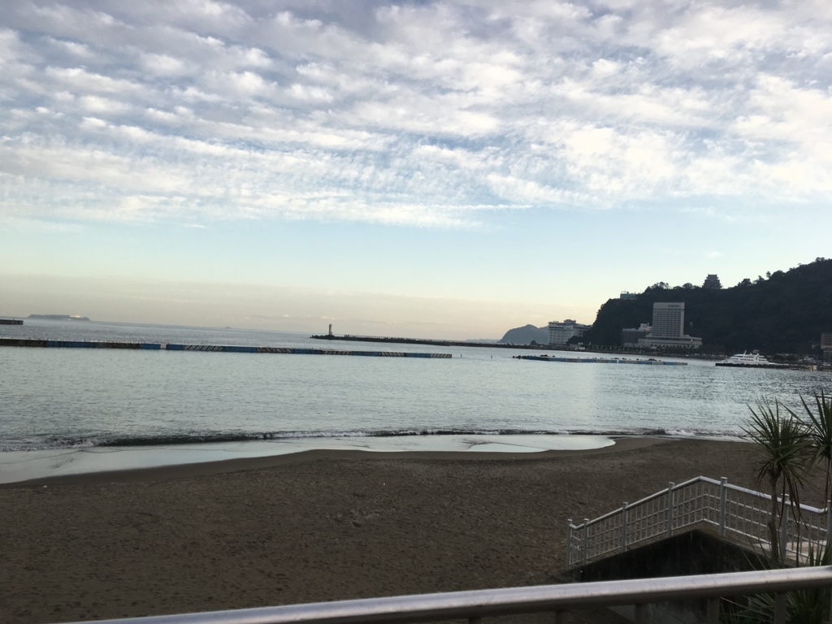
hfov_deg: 61.7
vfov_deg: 48.2
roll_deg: -2.4
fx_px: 697
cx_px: 416
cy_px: 312
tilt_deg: +2.0
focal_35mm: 29
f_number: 2.2
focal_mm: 4.15
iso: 25
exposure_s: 1/394
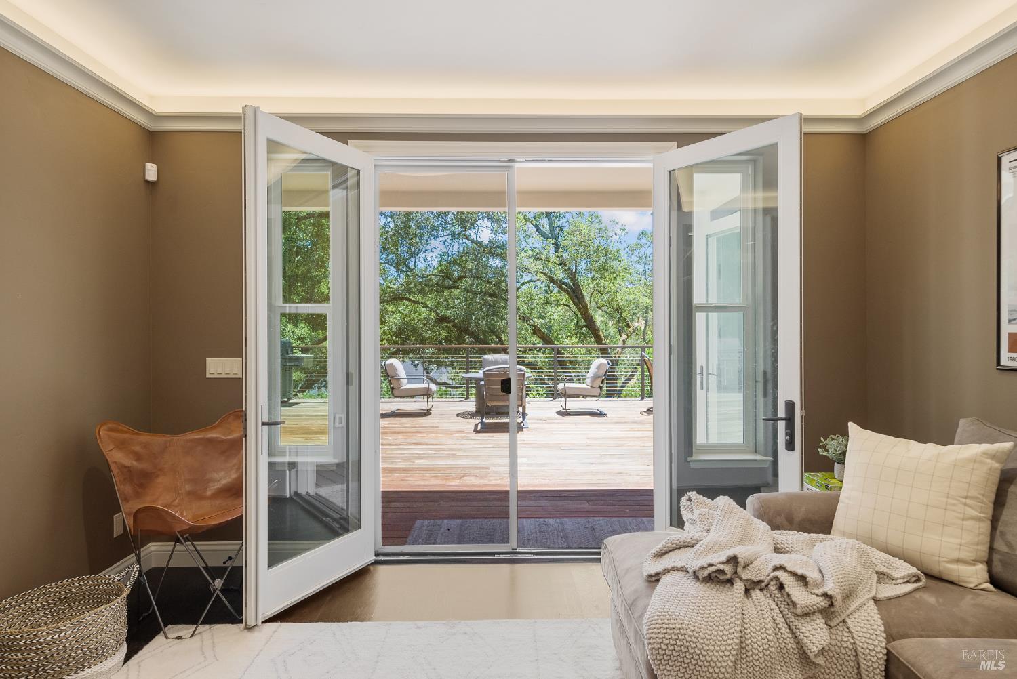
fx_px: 565
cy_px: 340
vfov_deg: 62.0
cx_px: 508
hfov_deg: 83.9
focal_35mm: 20
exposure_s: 1/15
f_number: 8
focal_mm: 20
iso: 400
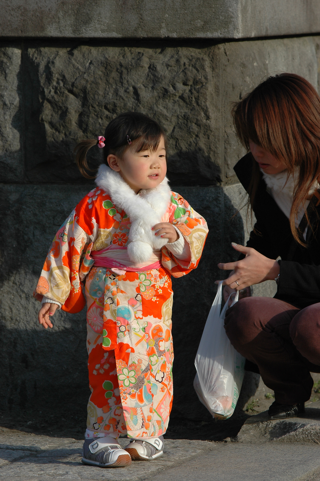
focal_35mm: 300
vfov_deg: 6.9
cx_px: 160
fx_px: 4007
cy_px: 240
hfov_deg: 4.6
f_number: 5.6
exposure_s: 1/320
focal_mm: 200
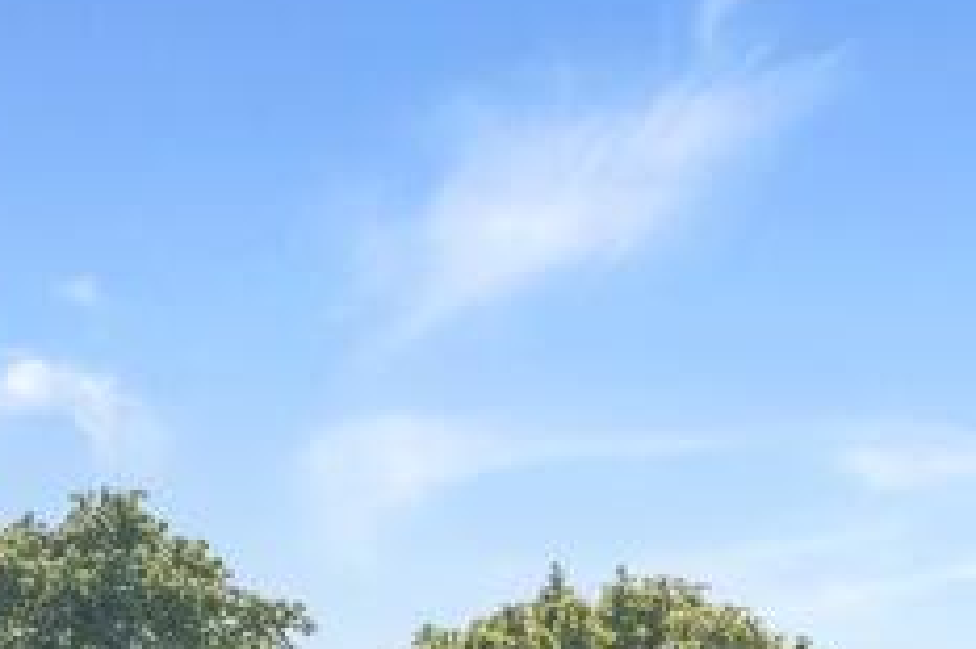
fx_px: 5960
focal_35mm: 220
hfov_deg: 9.2
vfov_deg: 6.1
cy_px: 1233
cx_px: 1282
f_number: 11
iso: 320
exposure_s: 1/250
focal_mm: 50
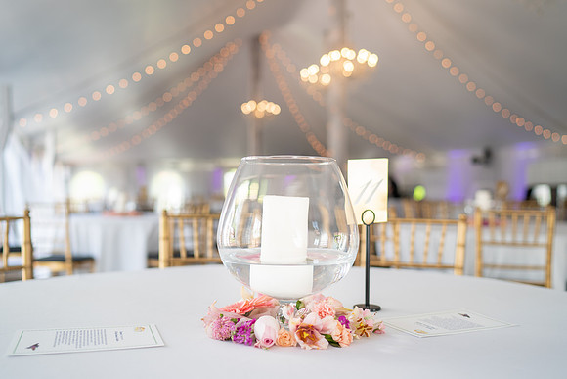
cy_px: 190
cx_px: 284
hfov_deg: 54.0
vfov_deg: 37.6
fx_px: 556
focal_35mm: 35
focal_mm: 35
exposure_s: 1/200
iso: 160
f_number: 2
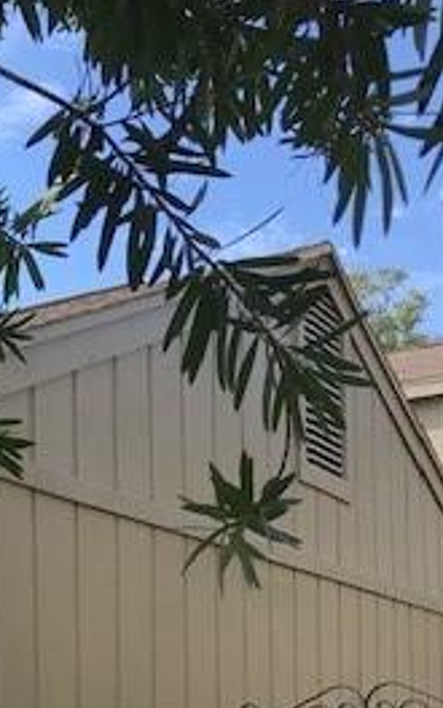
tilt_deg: +3.6
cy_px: 759
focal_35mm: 72
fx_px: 1391
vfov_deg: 26.5
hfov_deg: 17.6
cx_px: -16
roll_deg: +0.6
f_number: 1.8
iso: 20
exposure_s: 1/1126
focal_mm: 3.99
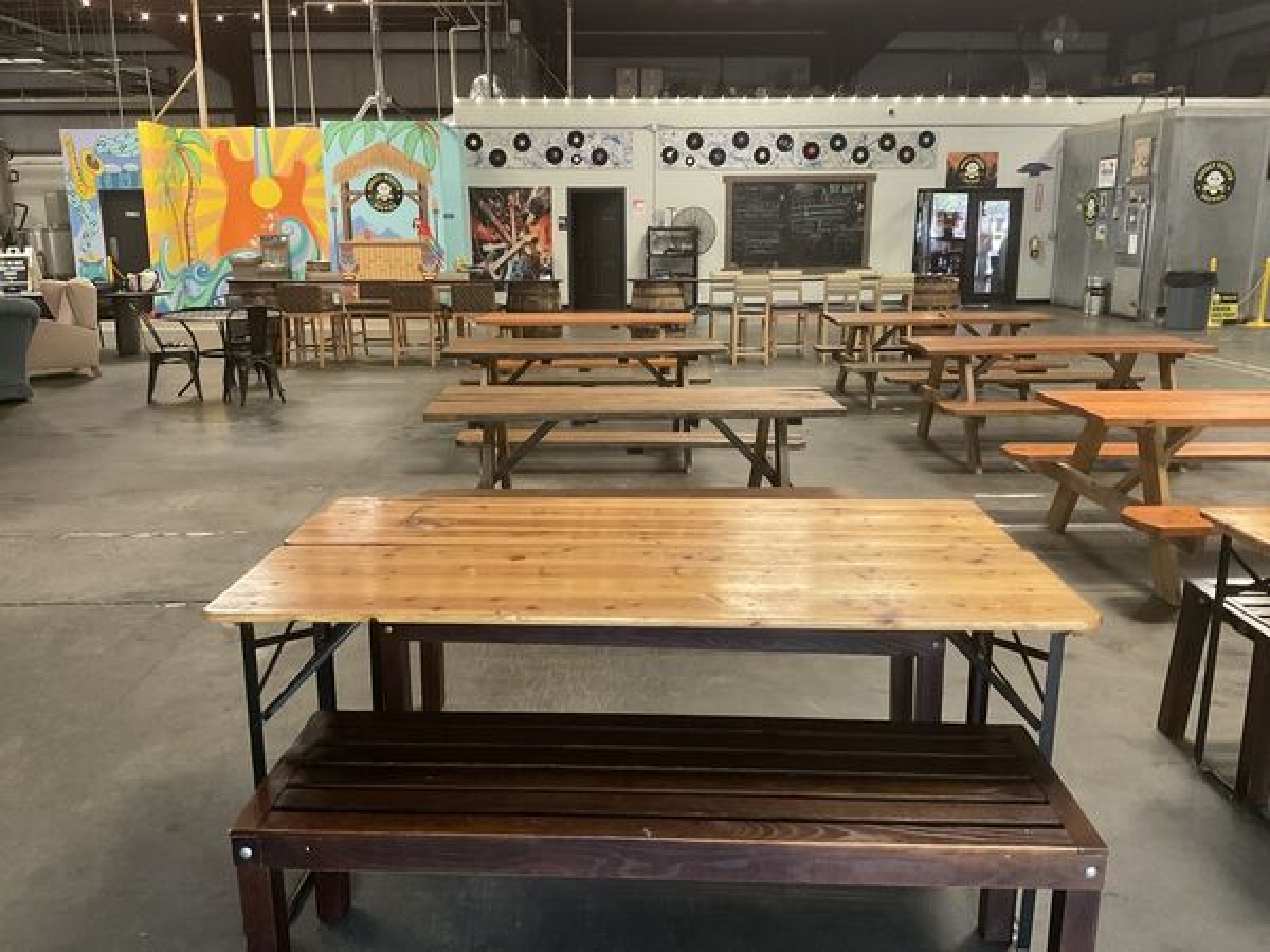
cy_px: 476
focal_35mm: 29
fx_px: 1064
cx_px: 635
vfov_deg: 48.2
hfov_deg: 61.7
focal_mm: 3
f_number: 1.8
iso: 200
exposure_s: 1/40
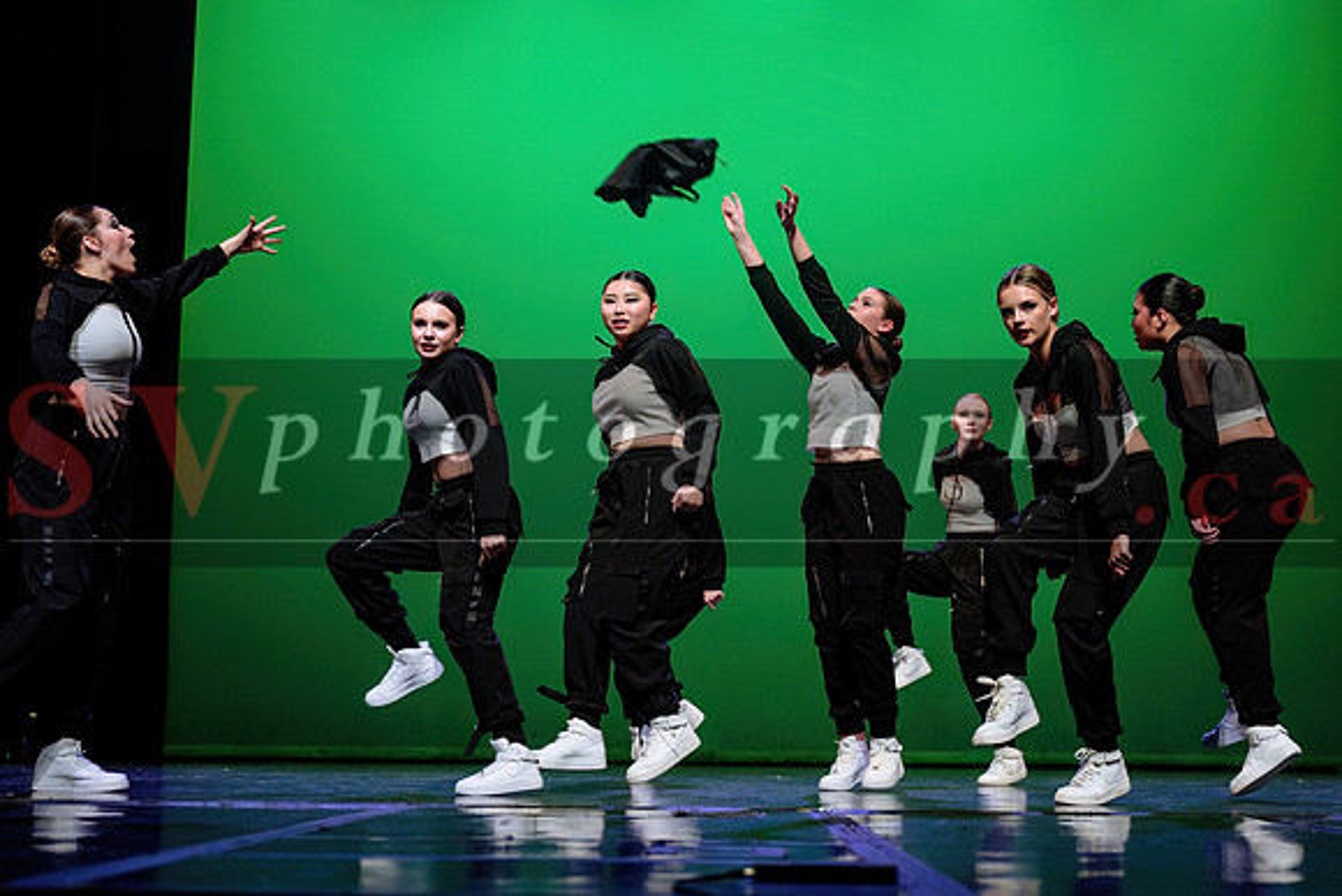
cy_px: 491
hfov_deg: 38.6
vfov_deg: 26.3
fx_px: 1912
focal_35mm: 51
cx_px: 744
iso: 1600
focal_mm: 46
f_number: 2.8
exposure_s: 1/270
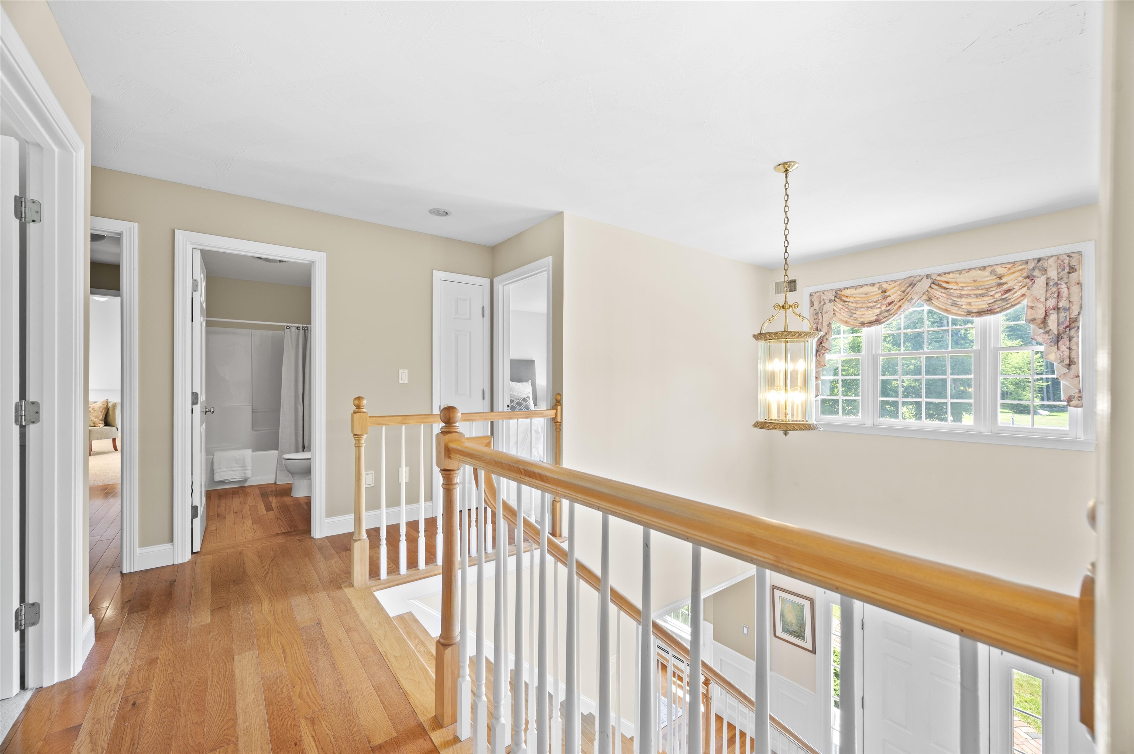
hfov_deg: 104.3
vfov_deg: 81.1
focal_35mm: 14
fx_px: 441
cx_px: 567
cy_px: 377
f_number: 7.1
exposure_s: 2
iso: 250
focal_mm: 14
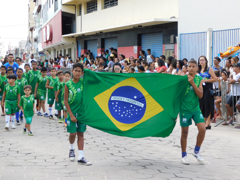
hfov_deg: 27.4
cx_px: 120
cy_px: 90
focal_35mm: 71
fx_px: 492
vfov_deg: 20.7
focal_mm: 12.6
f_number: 4.3
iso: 125
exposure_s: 1/200
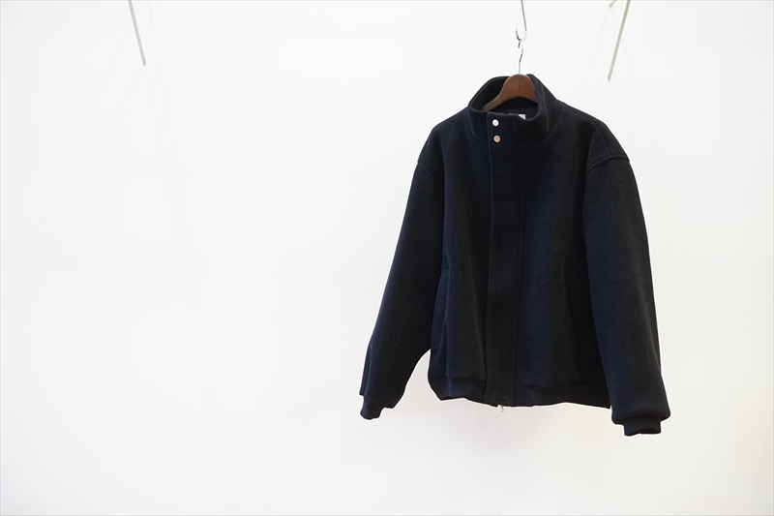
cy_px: 258
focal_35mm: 55
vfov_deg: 24.6
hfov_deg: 36.3
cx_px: 387
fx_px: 1182
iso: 1600
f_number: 4
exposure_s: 1/60
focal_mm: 55
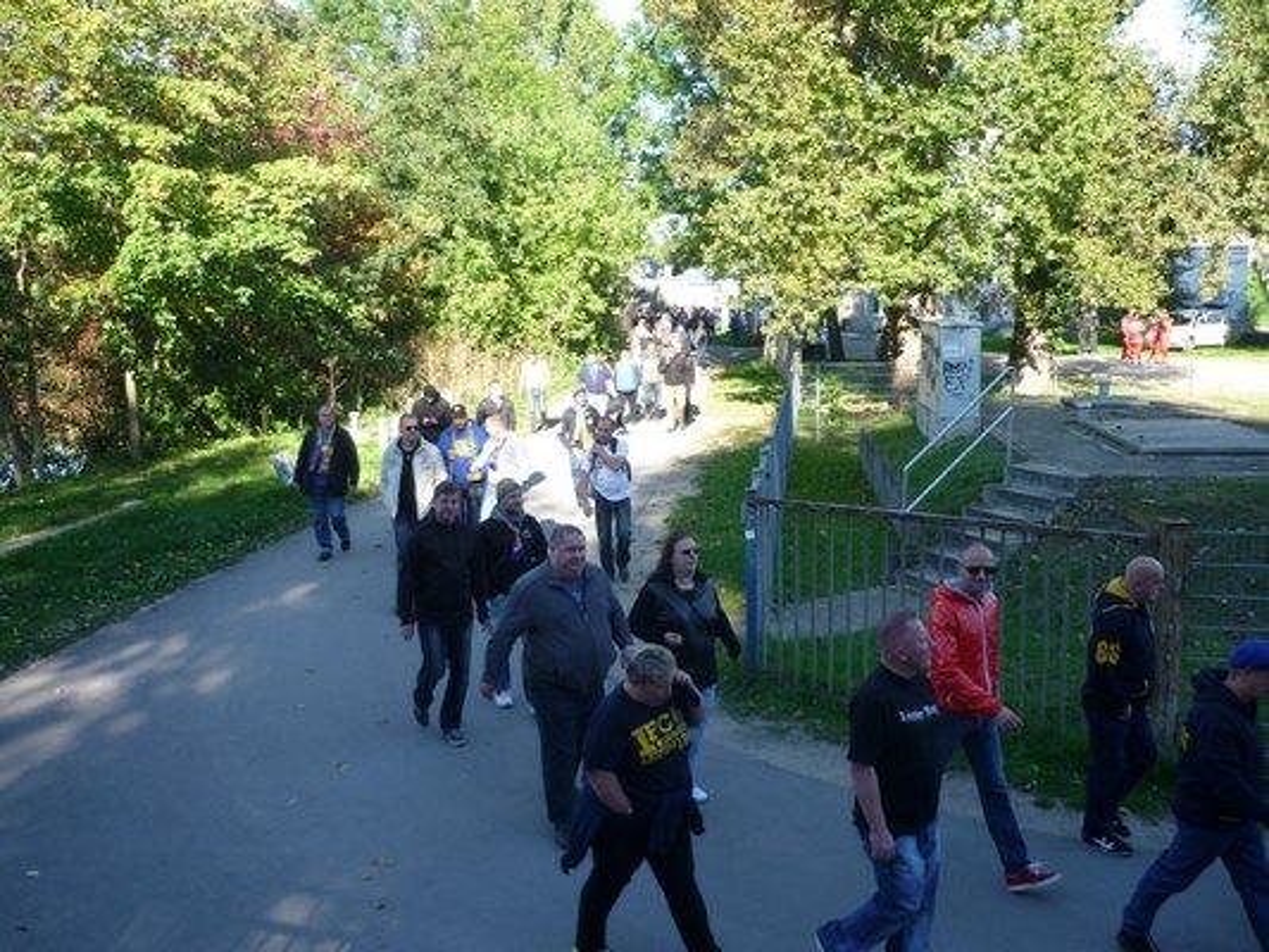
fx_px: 1210
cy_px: 476
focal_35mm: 33
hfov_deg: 55.3
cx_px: 634
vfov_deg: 43.0
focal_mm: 5.5
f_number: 2.8
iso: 80
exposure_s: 1/250
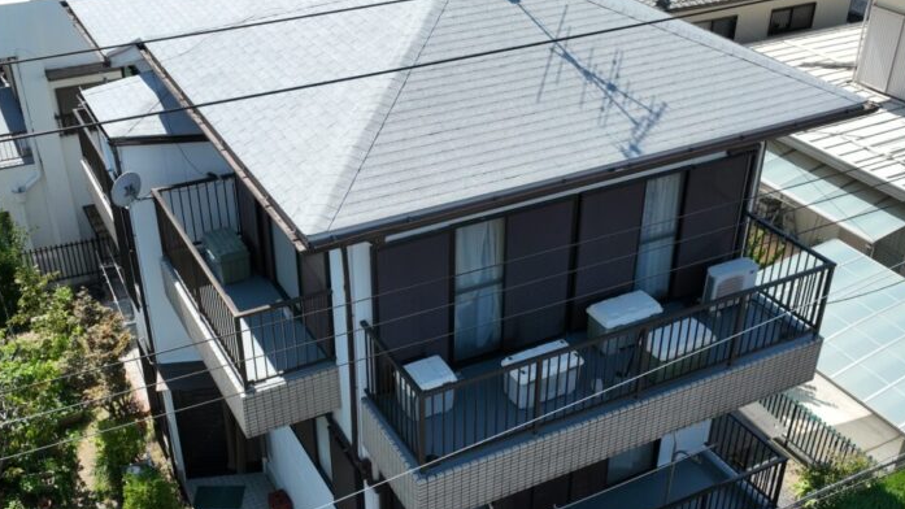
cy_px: 293
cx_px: 452
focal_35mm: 27
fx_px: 648
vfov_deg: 42.8
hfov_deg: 69.9
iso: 200
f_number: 2.8
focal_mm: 12.29
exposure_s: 1/2000
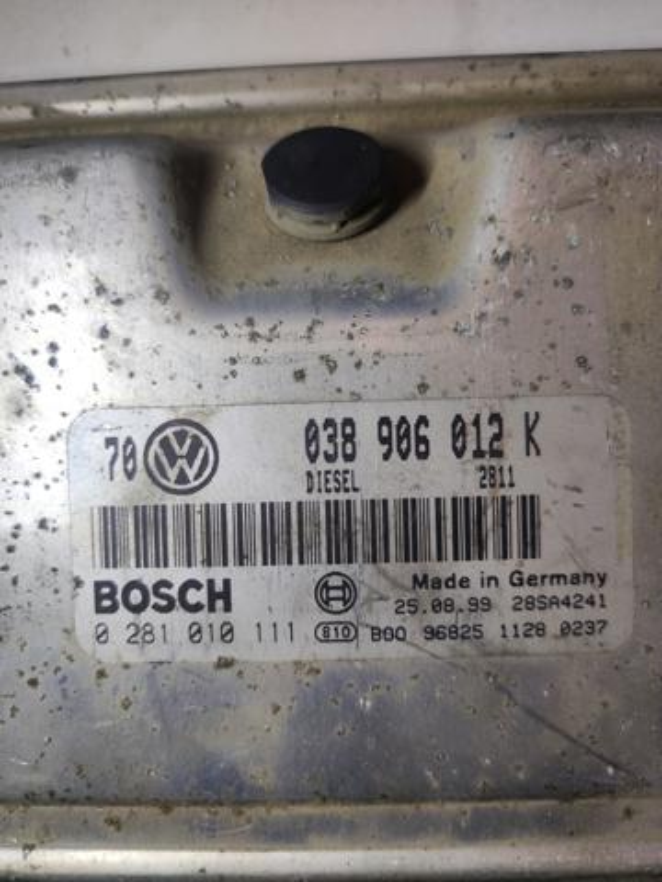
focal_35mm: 25
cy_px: 441
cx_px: 331
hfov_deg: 54.9
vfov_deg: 69.4
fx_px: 637
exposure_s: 1/155
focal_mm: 4.7
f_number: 1.79
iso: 50
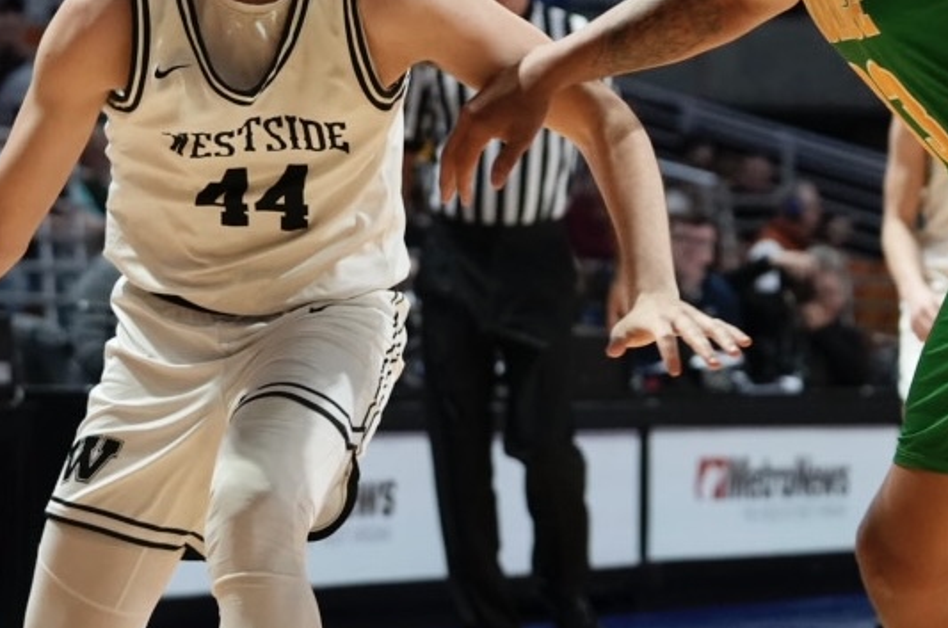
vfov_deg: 7.9
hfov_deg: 11.9
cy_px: 302
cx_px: 709
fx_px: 4520
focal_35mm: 172
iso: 4000
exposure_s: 1/1000
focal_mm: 70
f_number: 3.2
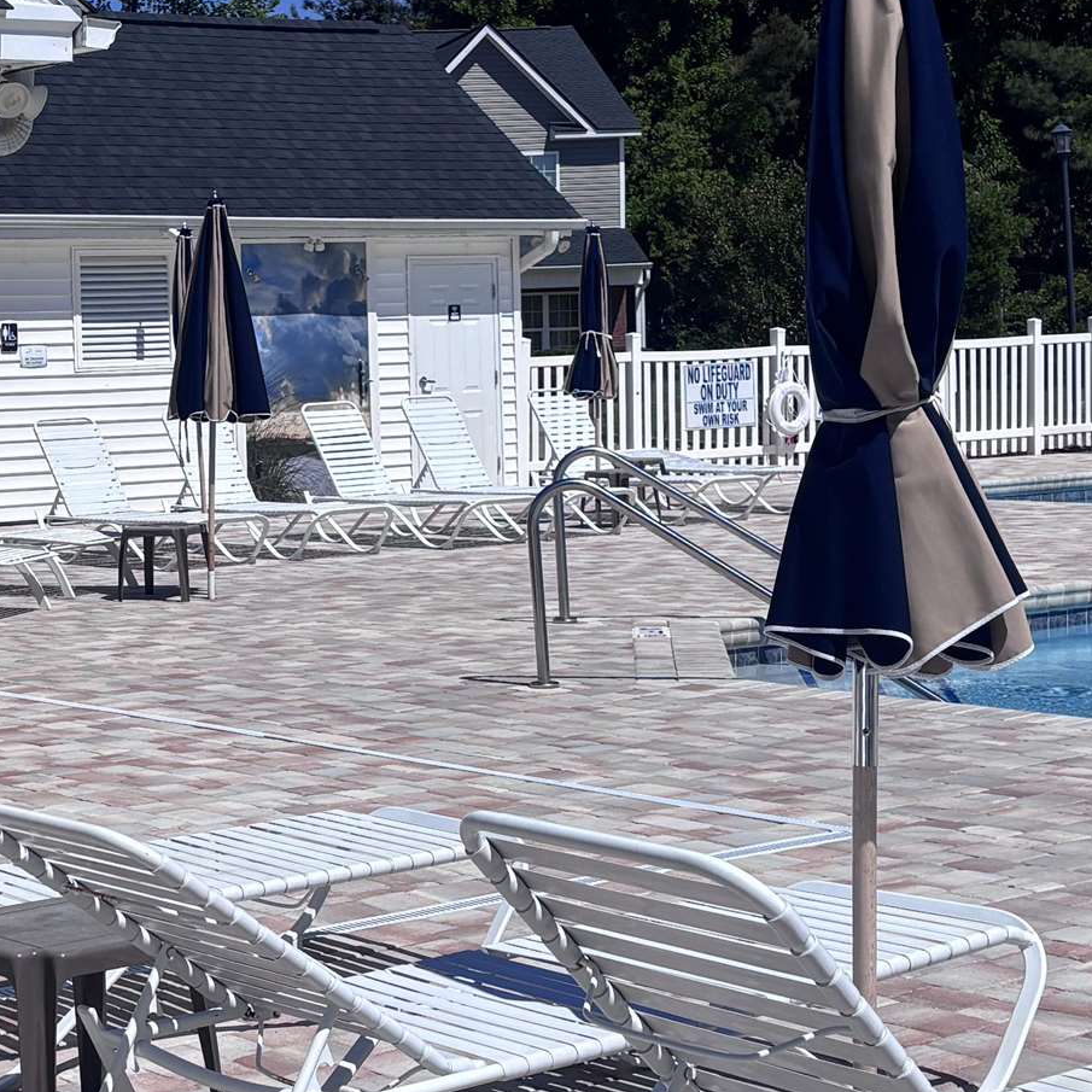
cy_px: 448
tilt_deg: -2.5
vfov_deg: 22.2
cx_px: 111
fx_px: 2784
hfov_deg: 21.7
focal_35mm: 78
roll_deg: +1.9
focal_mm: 5.96
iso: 50
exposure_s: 1/10989
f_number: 1.6
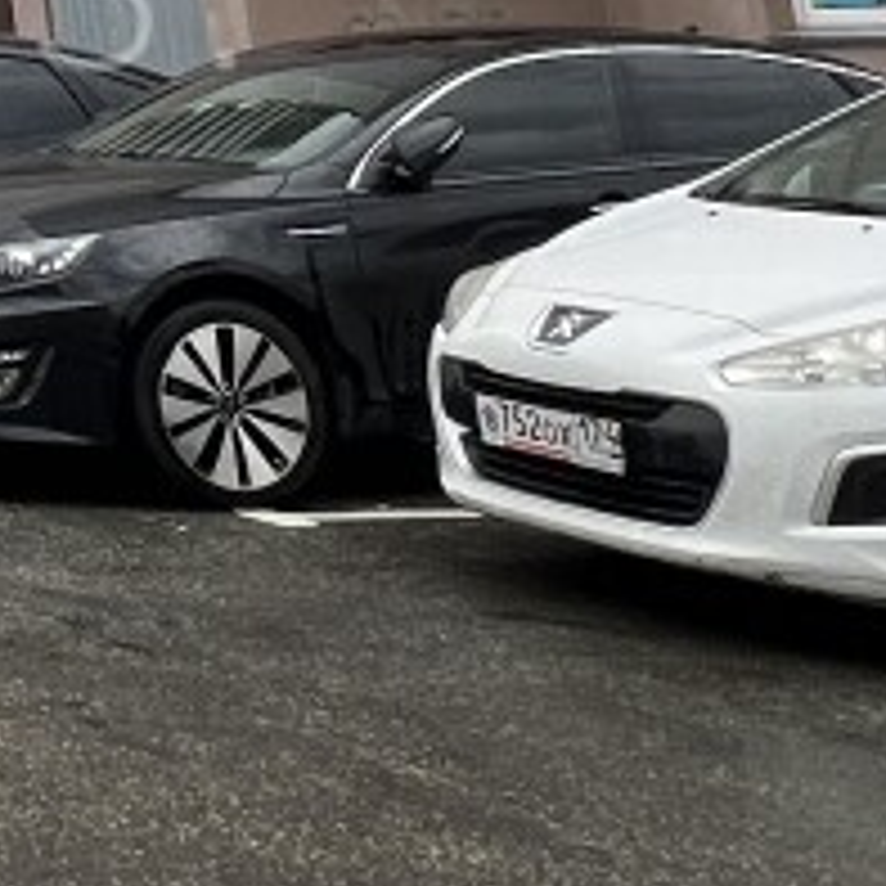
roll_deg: +0.9
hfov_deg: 14.5
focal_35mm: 84
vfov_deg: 17.7
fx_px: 2432
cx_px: -1178
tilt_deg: +14.0
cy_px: -571
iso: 32
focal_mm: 1.57
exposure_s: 1/152
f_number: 1.8
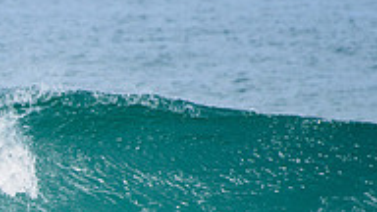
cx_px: -71
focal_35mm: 1579
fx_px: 15785
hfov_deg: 1.4
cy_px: 274
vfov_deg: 0.8
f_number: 5.6
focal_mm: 500
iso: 250
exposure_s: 1/2000
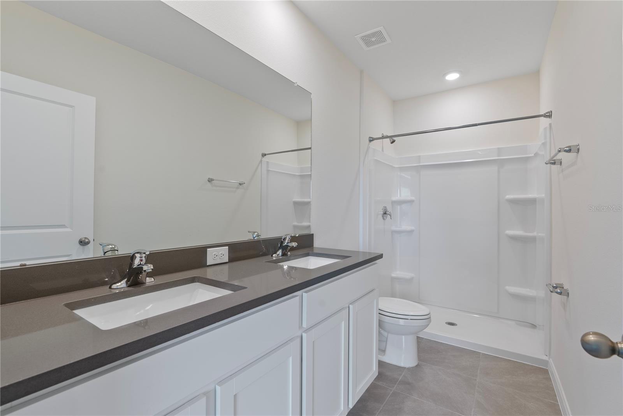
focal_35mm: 16
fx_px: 277
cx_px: 312
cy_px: 208
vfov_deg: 73.8
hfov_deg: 96.7
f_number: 8
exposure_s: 1/4
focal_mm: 16
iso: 250
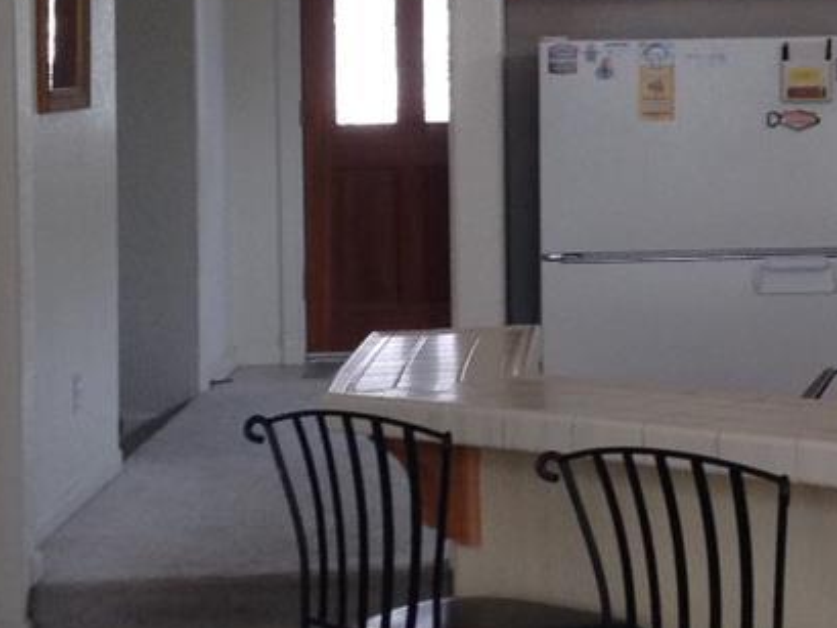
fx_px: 2927
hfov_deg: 16.0
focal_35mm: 121
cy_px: 104
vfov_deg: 12.2
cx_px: 786
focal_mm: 4.12
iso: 80
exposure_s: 1/120
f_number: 2.4
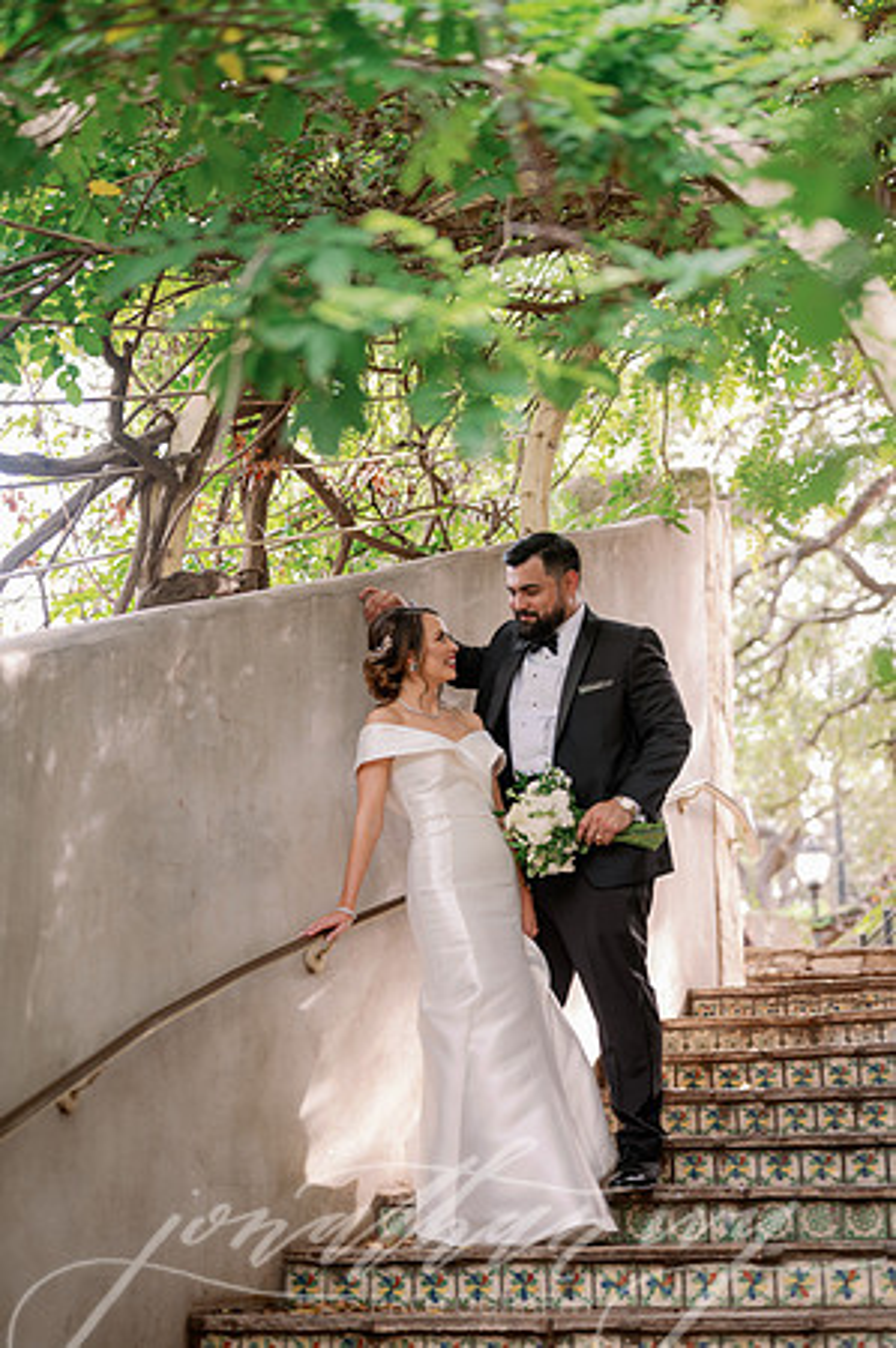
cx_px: 448
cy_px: 674
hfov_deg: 26.9
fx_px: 1871
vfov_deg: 39.6
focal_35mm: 50
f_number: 2
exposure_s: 1/60
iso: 64
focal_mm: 50
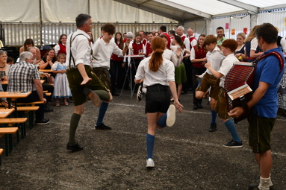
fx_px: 453
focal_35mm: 57
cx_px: 152
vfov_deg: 23.7
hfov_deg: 35.1
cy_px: 85
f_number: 5.6
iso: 280
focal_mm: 26
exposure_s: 1/250
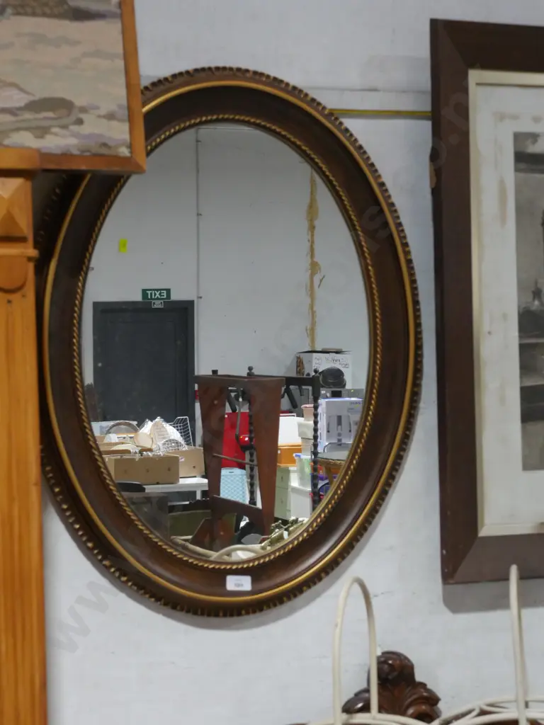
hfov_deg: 21.0
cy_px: 362
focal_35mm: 70
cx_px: 272
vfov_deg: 27.8
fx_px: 1467
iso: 3200
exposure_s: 1/80
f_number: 9
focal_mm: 35
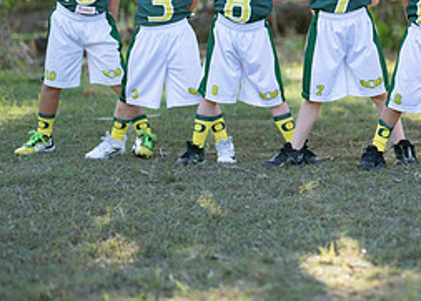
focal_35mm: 120
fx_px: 1436
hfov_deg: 16.3
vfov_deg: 11.9
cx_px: 429
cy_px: 17
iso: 100
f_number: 1.2
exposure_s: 1/1250
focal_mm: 50
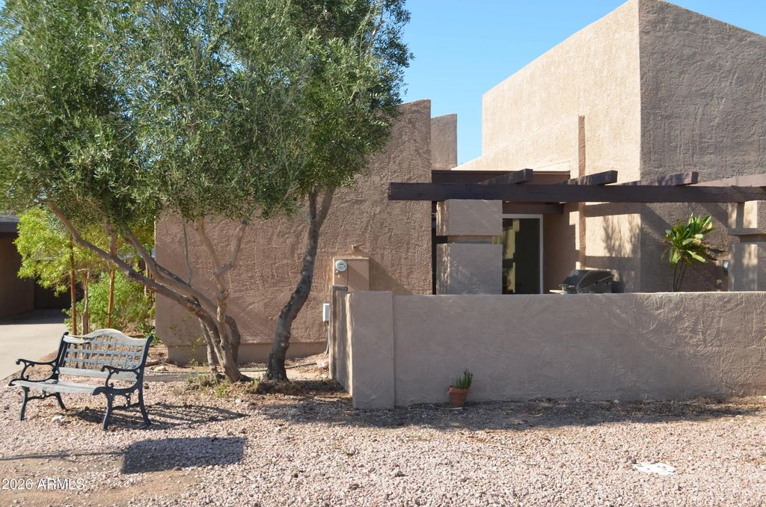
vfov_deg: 34.1
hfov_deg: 49.6
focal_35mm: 39
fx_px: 828
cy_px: 254
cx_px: 383
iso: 100
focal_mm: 26
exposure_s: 1/200
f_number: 6.3
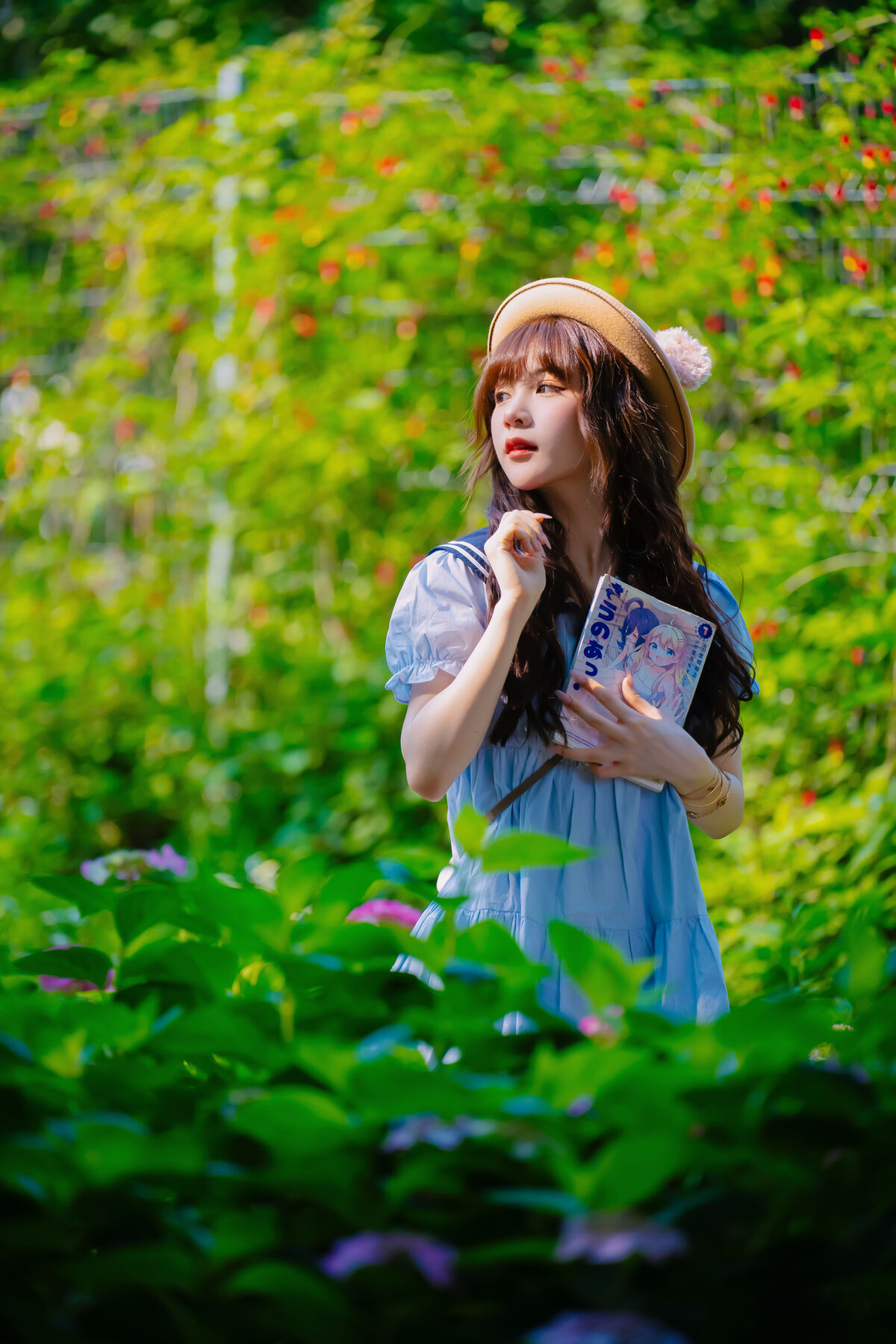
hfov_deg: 9.1
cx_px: 448
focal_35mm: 150
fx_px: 5600
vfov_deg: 13.7
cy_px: 672
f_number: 2.8
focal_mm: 150
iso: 100
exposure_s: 1/400
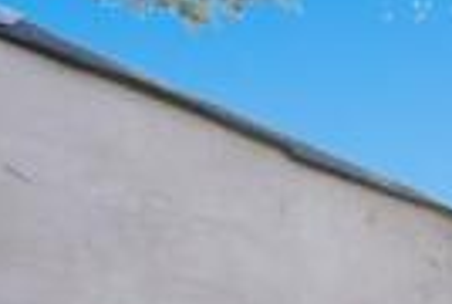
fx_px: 982
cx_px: 980
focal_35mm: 78
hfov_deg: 16.7
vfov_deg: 14.6
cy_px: 600
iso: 2500
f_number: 7.1
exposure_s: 1/250
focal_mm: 16
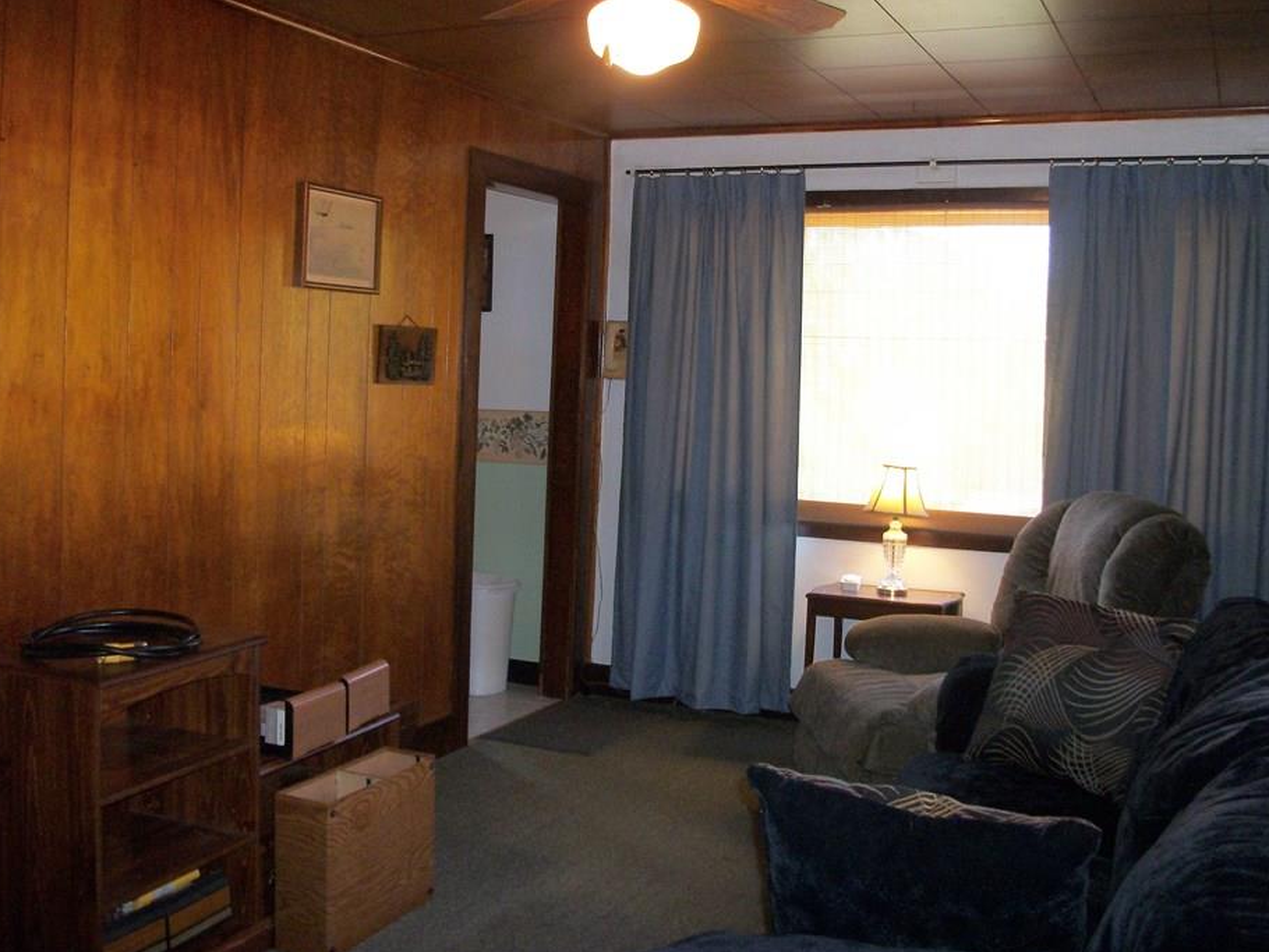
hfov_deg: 51.3
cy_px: 422
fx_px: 1320
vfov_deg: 39.6
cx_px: 647
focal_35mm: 36
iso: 250
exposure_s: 1/30
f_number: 2.9
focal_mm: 5.7
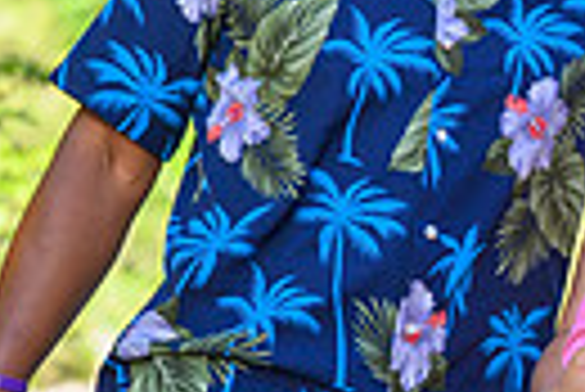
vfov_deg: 4.4
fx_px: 5059
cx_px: 860
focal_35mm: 311
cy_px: 149
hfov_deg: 6.5
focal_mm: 70
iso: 100
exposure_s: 1/500
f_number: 3.2
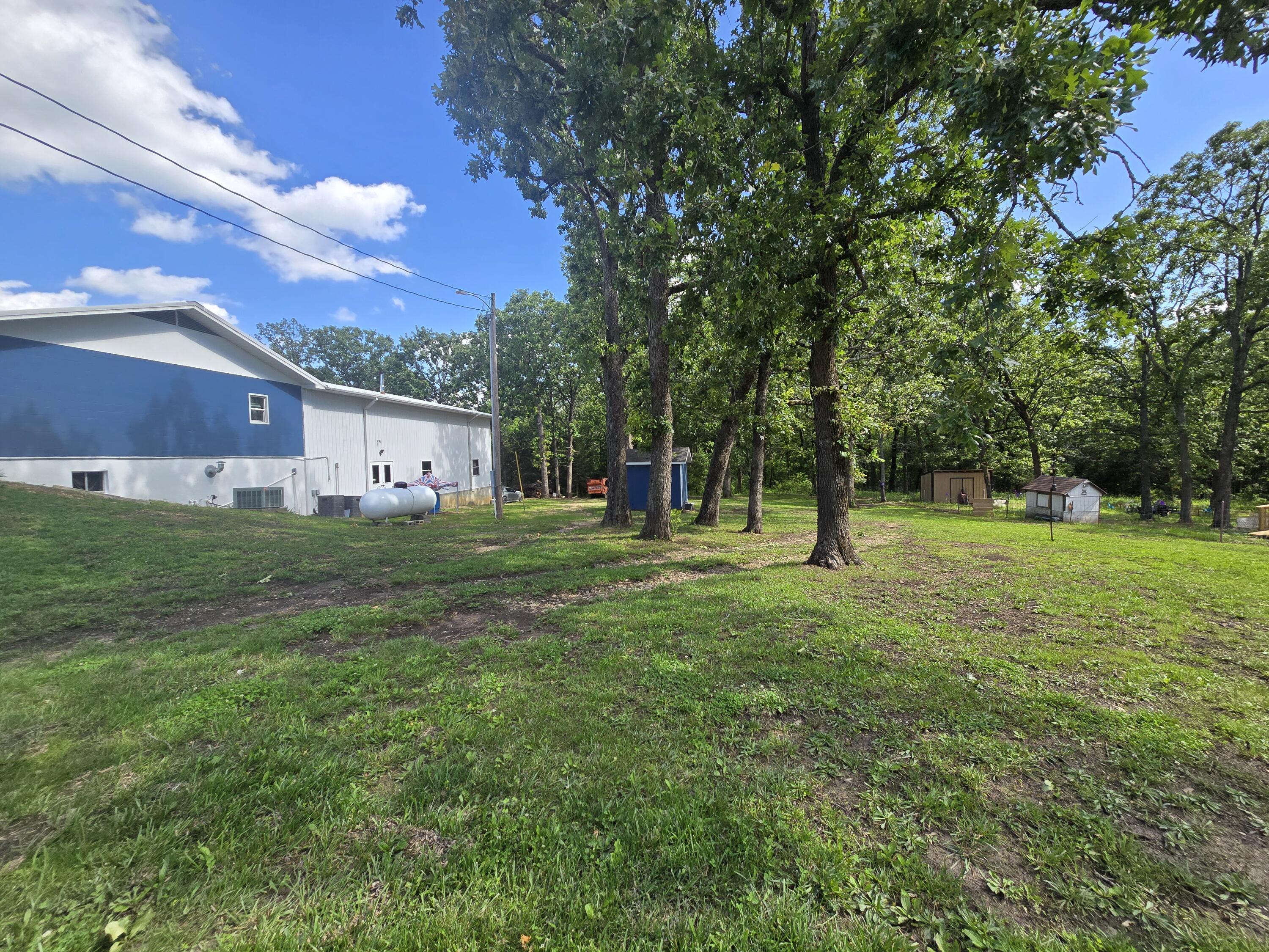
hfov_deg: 106.2
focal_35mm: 13
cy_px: 476
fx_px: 477
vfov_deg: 89.9
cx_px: 634
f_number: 2.2
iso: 50
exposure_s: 1/1093
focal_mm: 2.2
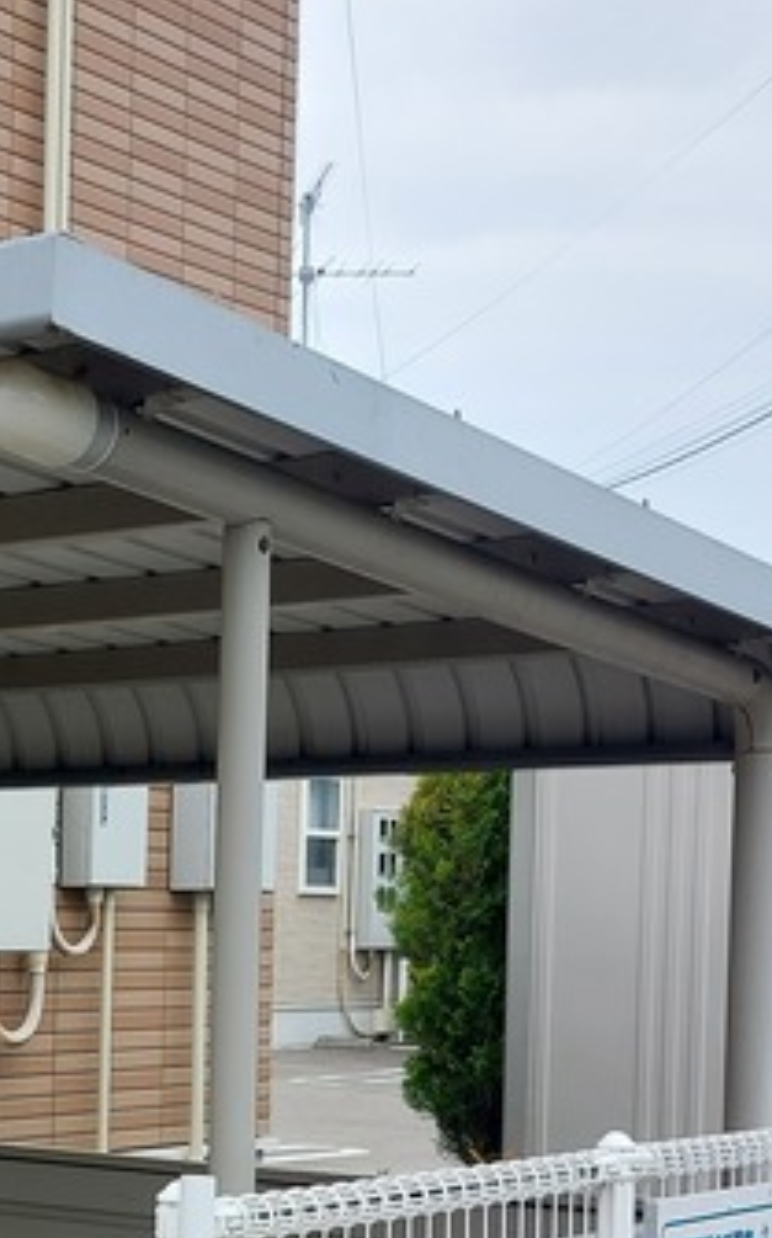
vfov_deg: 27.4
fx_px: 2461
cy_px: 1072
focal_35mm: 73
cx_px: -192
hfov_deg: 16.9
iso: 25
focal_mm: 5.23
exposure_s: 1/433
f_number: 1.8
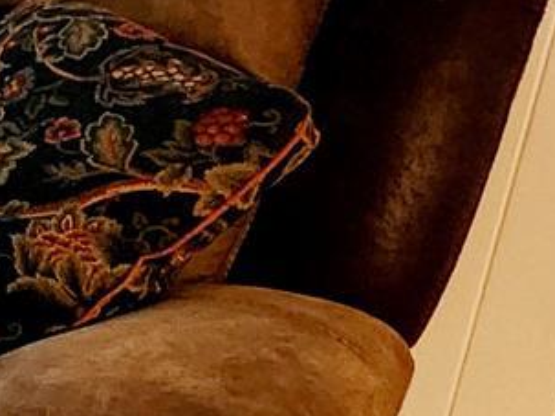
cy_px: -4
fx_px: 1410
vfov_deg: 16.4
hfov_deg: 12.7
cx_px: -974
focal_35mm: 88
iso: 320
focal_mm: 2.2
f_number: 2.2
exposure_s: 1/30
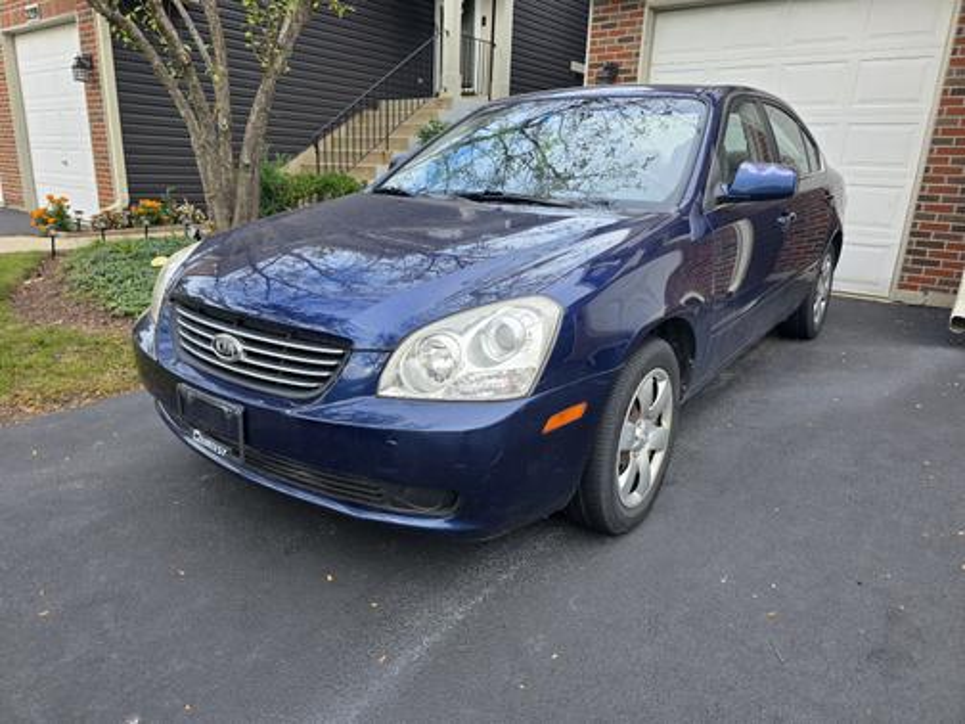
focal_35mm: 23
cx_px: 482
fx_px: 641
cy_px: 362
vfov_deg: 58.9
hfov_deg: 73.9
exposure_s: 1/182
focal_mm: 6.3
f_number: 1.7
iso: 80
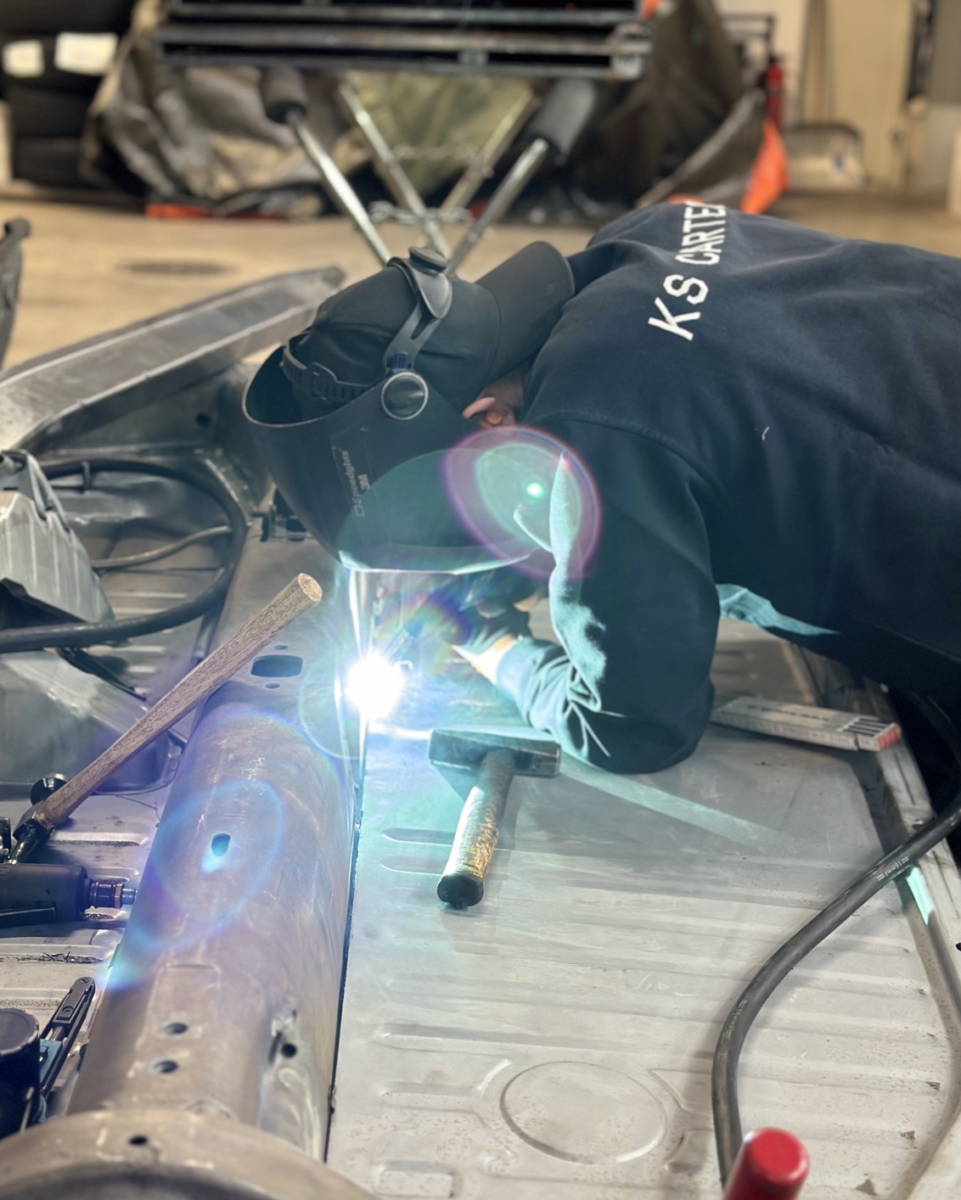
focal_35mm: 53
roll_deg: -2.1
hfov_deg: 28.6
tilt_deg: -16.6
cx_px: 454
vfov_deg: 35.3
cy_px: 578
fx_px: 1883
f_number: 1.78
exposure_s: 1/42
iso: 200
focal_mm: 6.86
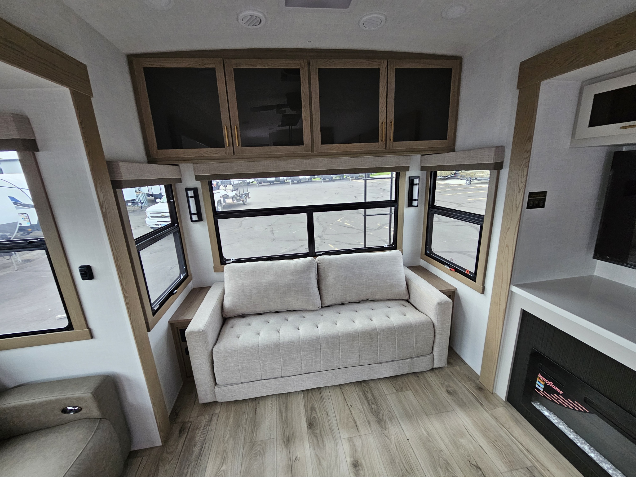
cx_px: 318
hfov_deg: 106.2
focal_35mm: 13
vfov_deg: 89.9
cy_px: 238
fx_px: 239
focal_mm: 2.2
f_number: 2.2
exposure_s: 1/60.2
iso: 200
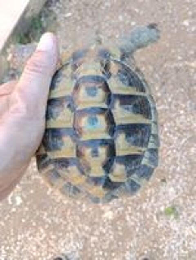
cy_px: 130
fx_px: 196
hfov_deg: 53.2
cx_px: 98
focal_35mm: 26
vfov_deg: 67.2
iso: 97
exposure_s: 1/50
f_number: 1.8
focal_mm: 3.96
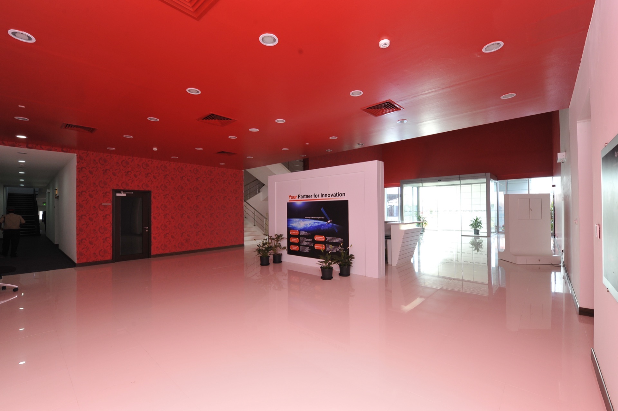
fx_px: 274
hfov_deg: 96.8
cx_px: 309
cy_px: 206
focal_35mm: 16
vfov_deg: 73.7
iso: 800
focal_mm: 16
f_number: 9
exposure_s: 1/50
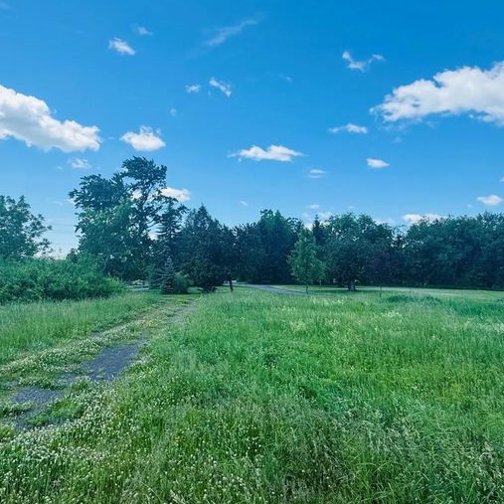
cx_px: 215
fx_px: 412
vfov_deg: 62.9
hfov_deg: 62.6
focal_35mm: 25
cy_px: 267
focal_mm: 2.22
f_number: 2.2
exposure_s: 1/1346
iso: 40
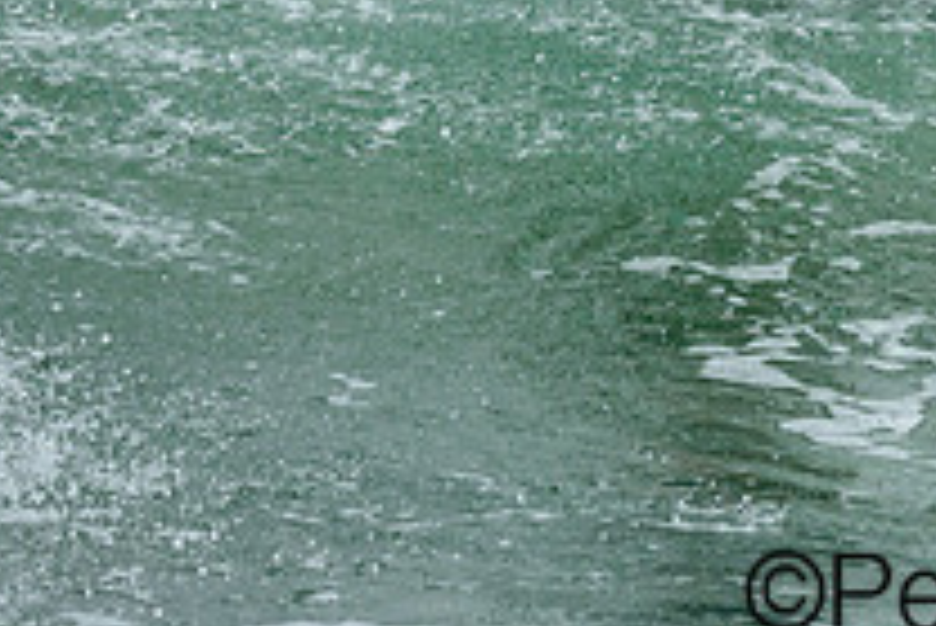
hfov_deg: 0.7
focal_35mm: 3049
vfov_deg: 0.5
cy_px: -477
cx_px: 1037
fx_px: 79326
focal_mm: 800
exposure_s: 1/2000
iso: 220
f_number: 6.3
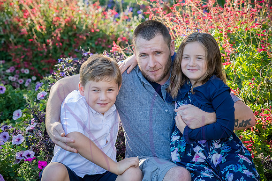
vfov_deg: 12.2
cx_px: 136
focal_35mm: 112
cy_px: 90
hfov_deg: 18.3
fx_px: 846
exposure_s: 1/320
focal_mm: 112
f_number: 7.1
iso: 800
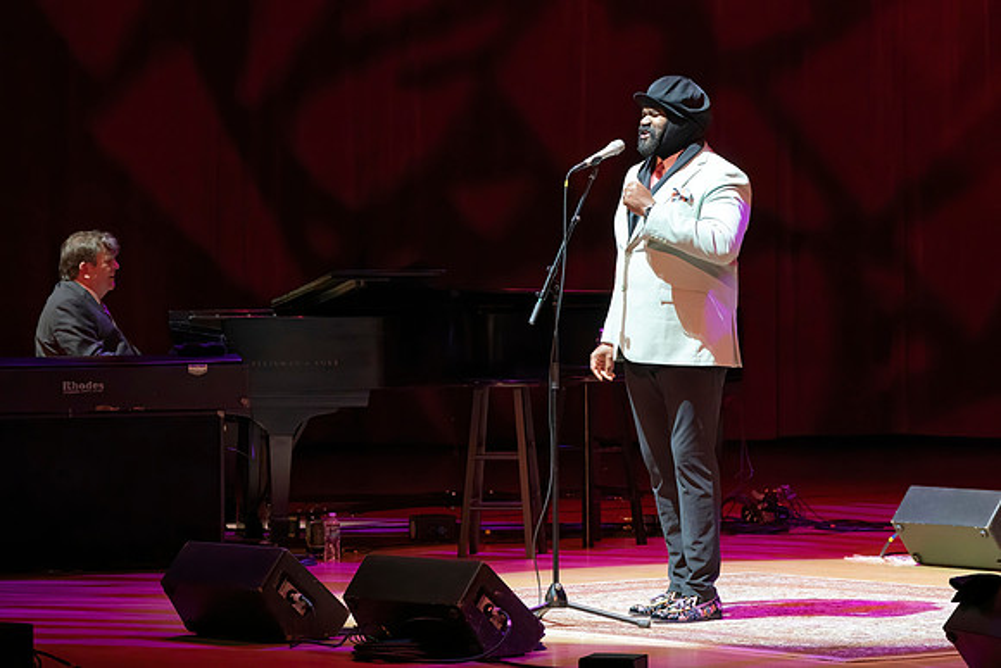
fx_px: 5202
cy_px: 269
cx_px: 534
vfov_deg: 7.3
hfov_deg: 11.0
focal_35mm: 187
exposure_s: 1/320
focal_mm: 146
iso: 5000
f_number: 5.6
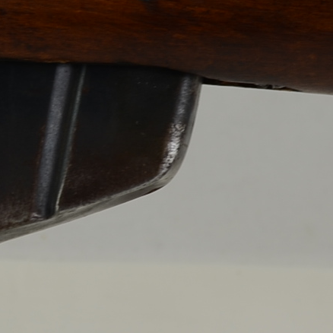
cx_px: -3
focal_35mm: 372
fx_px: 4049
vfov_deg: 4.7
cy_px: -56
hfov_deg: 4.7
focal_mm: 52
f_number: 5
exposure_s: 1/40
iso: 100
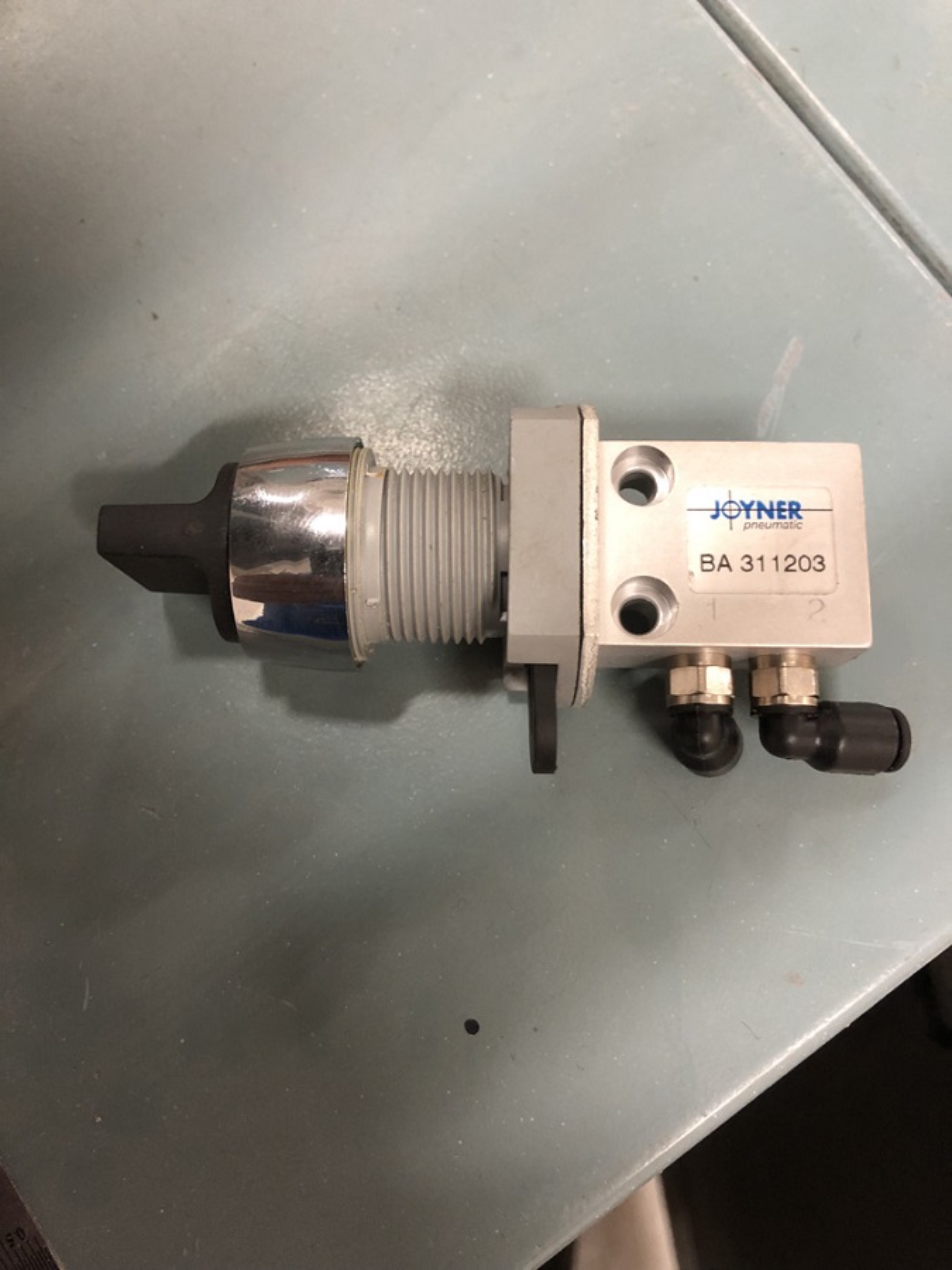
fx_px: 1027
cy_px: 635
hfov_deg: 49.7
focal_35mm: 28
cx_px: 476
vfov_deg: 63.4
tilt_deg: -80.7
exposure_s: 1/15
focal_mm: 4
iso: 80
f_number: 1.8
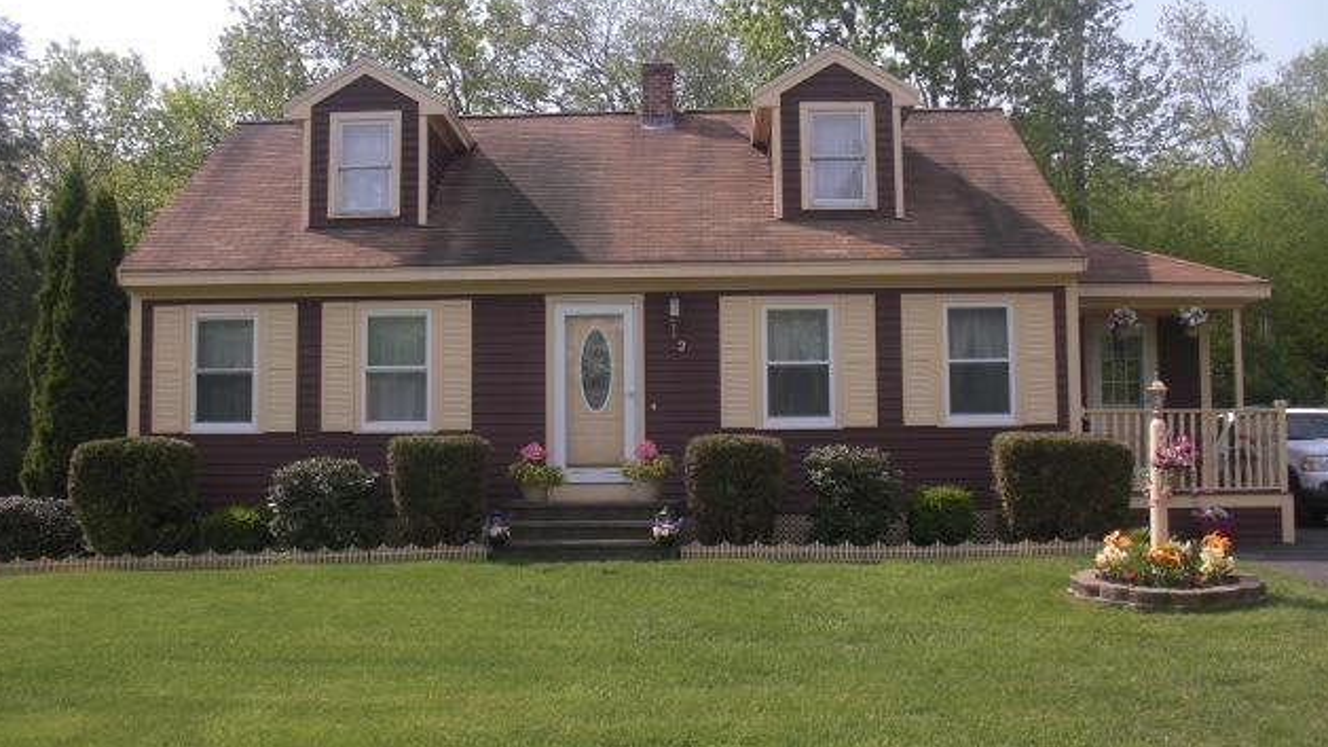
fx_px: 1408
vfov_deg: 29.7
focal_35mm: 40
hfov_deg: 50.5
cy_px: 377
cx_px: 664
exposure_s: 1/640
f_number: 2.8
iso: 50
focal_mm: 6.3
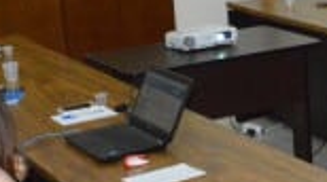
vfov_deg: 10.6
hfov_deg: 17.8
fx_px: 987
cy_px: 74
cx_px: 406
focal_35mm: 114
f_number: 13
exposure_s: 1/200
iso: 6400
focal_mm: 18
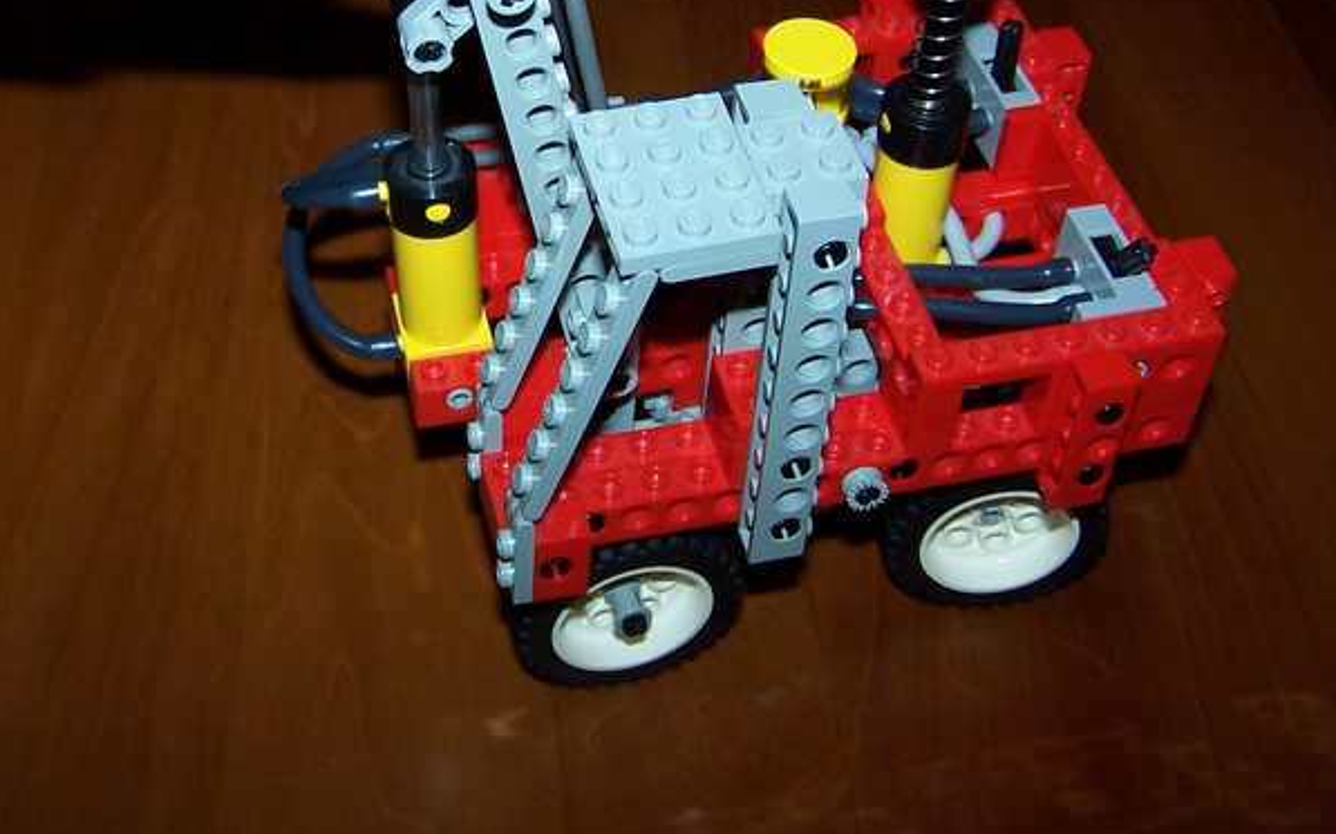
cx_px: 497
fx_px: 1966
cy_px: 190
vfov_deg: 23.7
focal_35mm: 54
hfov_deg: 37.3
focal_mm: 6.3
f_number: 2.8
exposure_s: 1/60
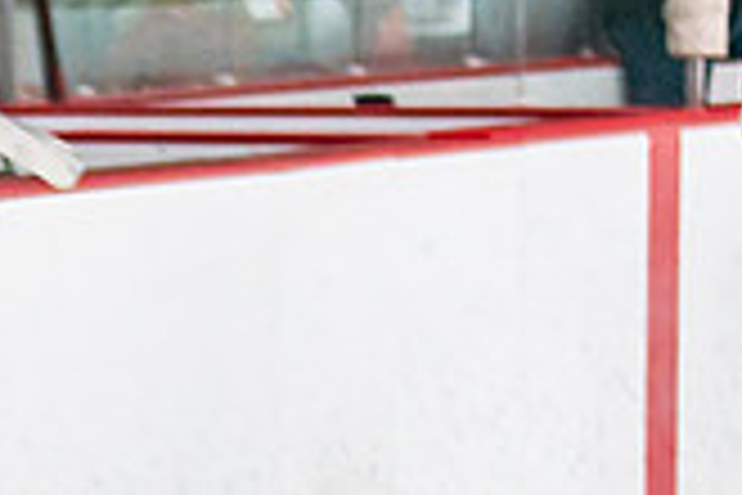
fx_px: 14427
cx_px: -560
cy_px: 930
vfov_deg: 2.0
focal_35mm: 700
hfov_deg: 2.9
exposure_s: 1/640
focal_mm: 100
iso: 640
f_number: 2.8
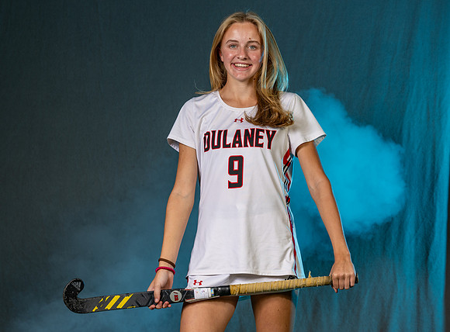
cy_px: 180
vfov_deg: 10.7
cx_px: 269
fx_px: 1769
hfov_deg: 14.5
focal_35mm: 137
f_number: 5.6
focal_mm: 85
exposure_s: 1/200
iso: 80
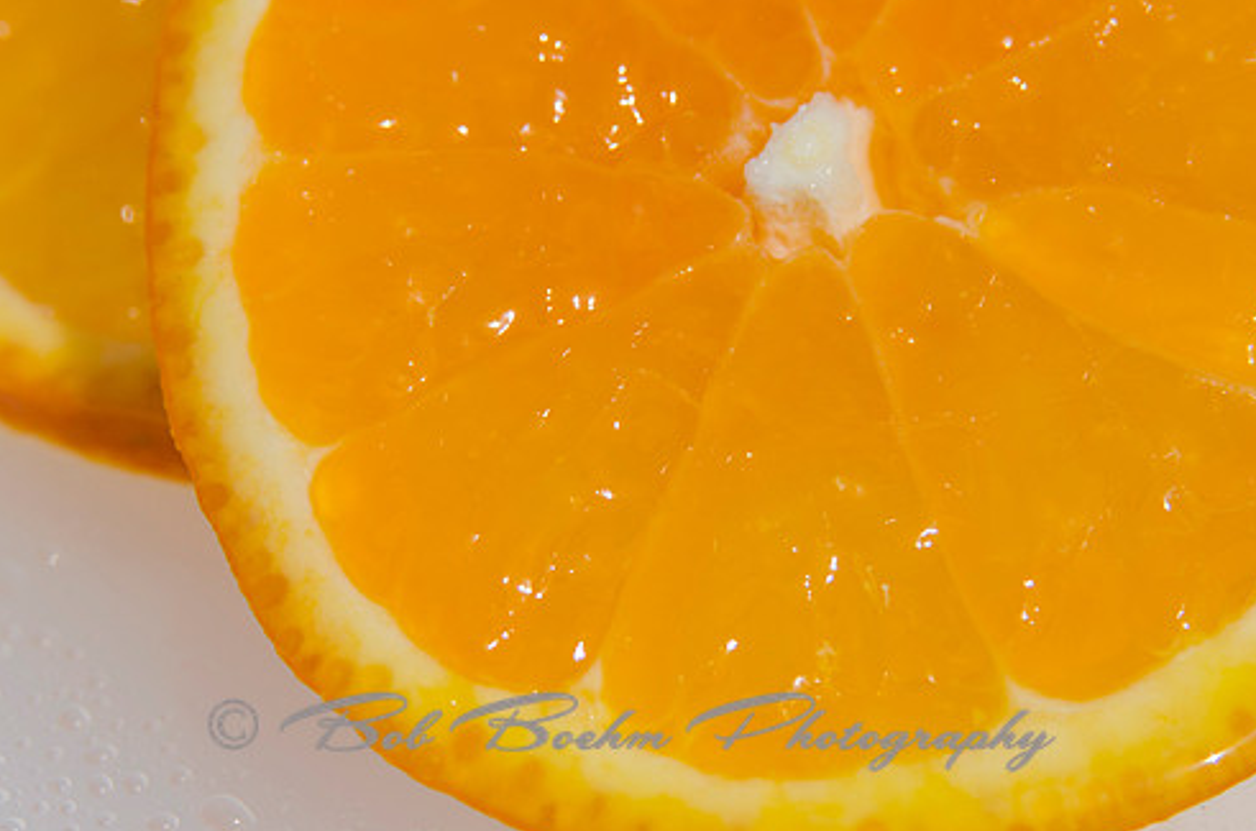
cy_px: 409
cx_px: 637
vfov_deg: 5.7
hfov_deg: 8.6
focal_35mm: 239
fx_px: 8320
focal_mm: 135
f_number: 7.1
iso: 200
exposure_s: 1/800
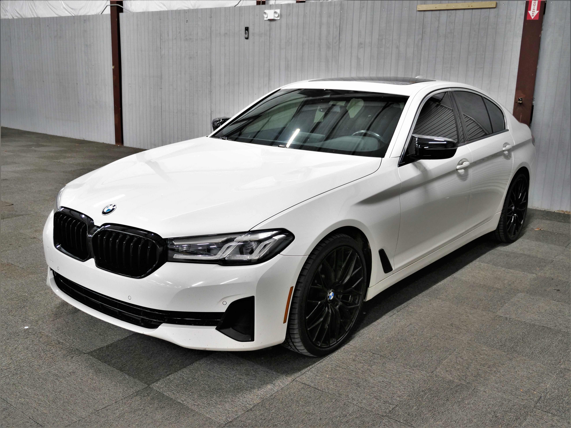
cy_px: 214
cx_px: 286
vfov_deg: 39.7
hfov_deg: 51.4
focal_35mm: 36
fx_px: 594
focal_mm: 18
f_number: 2.8
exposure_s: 1/60
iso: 640
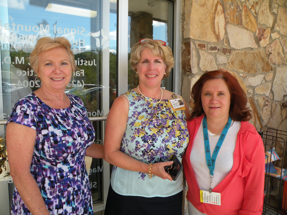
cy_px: 108
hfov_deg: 65.3
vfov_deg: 51.4
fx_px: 224
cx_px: 144
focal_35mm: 27
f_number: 4.5
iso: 64
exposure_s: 1/98.5
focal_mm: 4.7
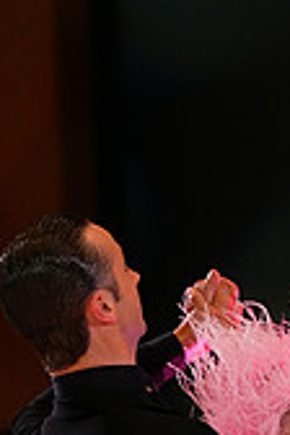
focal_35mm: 689
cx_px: 289
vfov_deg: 3.0
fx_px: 8325
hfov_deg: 2.0
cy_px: 697
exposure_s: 1/320
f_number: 5
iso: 4000
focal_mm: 200
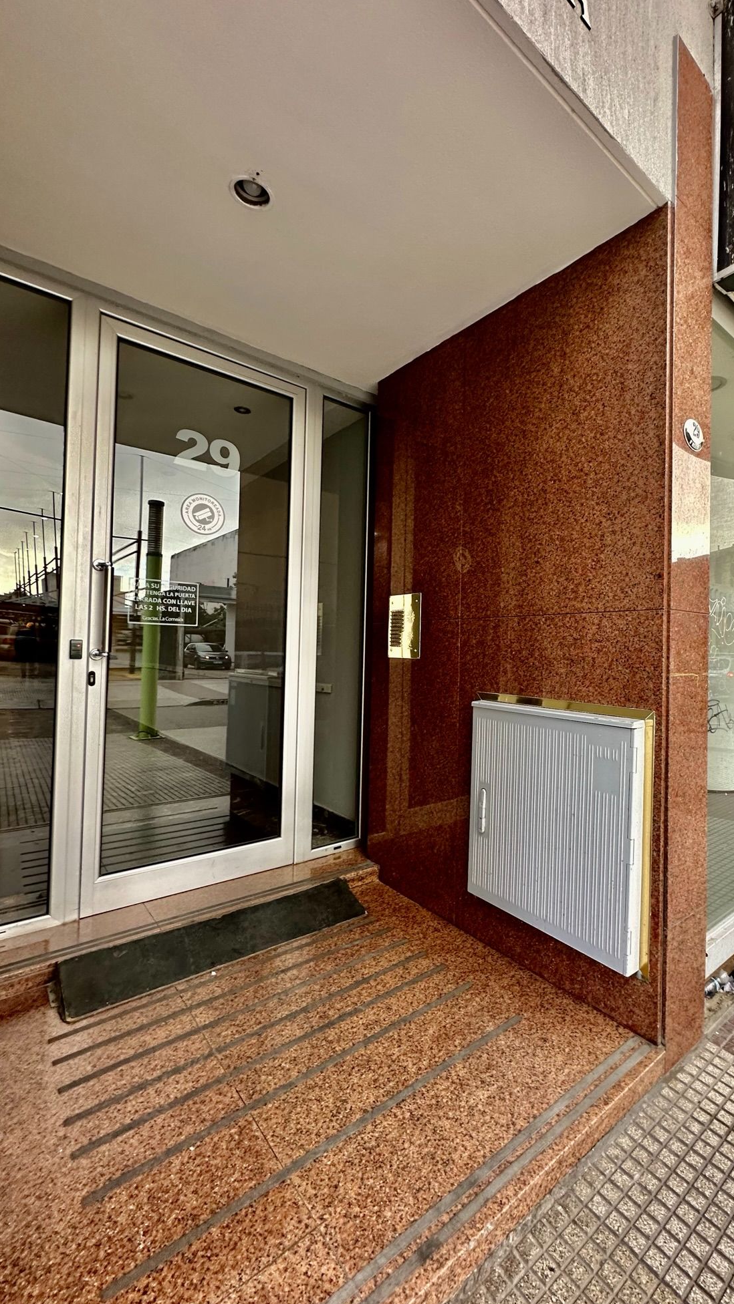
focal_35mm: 16
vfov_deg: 99.4
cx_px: 469
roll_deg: -1.7
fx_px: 554
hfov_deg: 65.8
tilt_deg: +0.1
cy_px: 639
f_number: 2.2
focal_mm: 2.22
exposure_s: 1/100
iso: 160
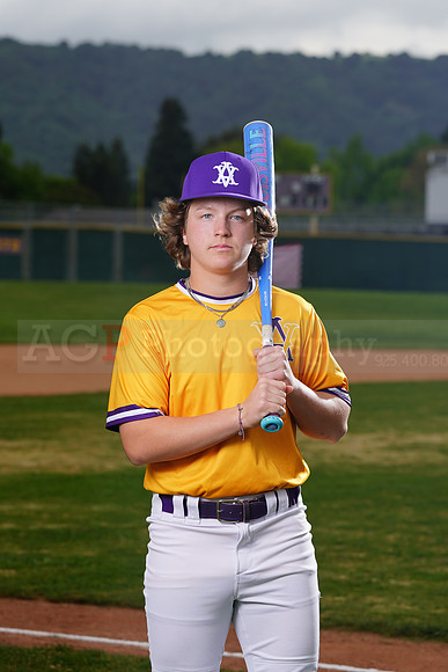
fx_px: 2947
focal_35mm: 158
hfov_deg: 8.7
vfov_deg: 13.0
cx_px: 224
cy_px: 336
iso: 100
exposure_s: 1/250
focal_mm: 158
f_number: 8
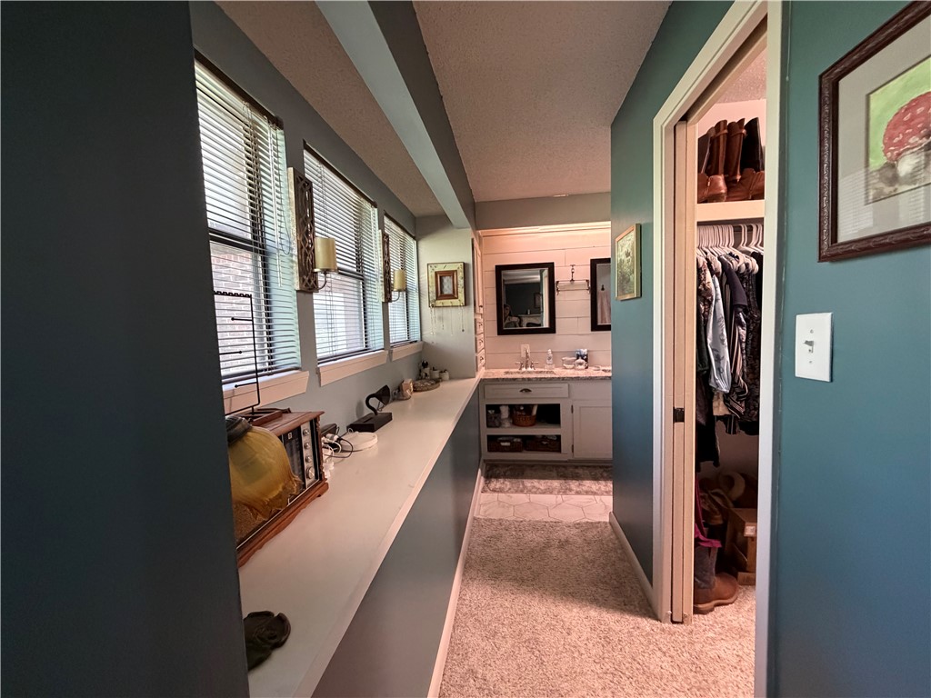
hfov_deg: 102.1
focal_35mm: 14
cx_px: 466
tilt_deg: -3.5
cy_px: 349
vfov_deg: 85.7
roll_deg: +2.1
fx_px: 377
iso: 640
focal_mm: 2.22
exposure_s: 1/60
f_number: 2.2
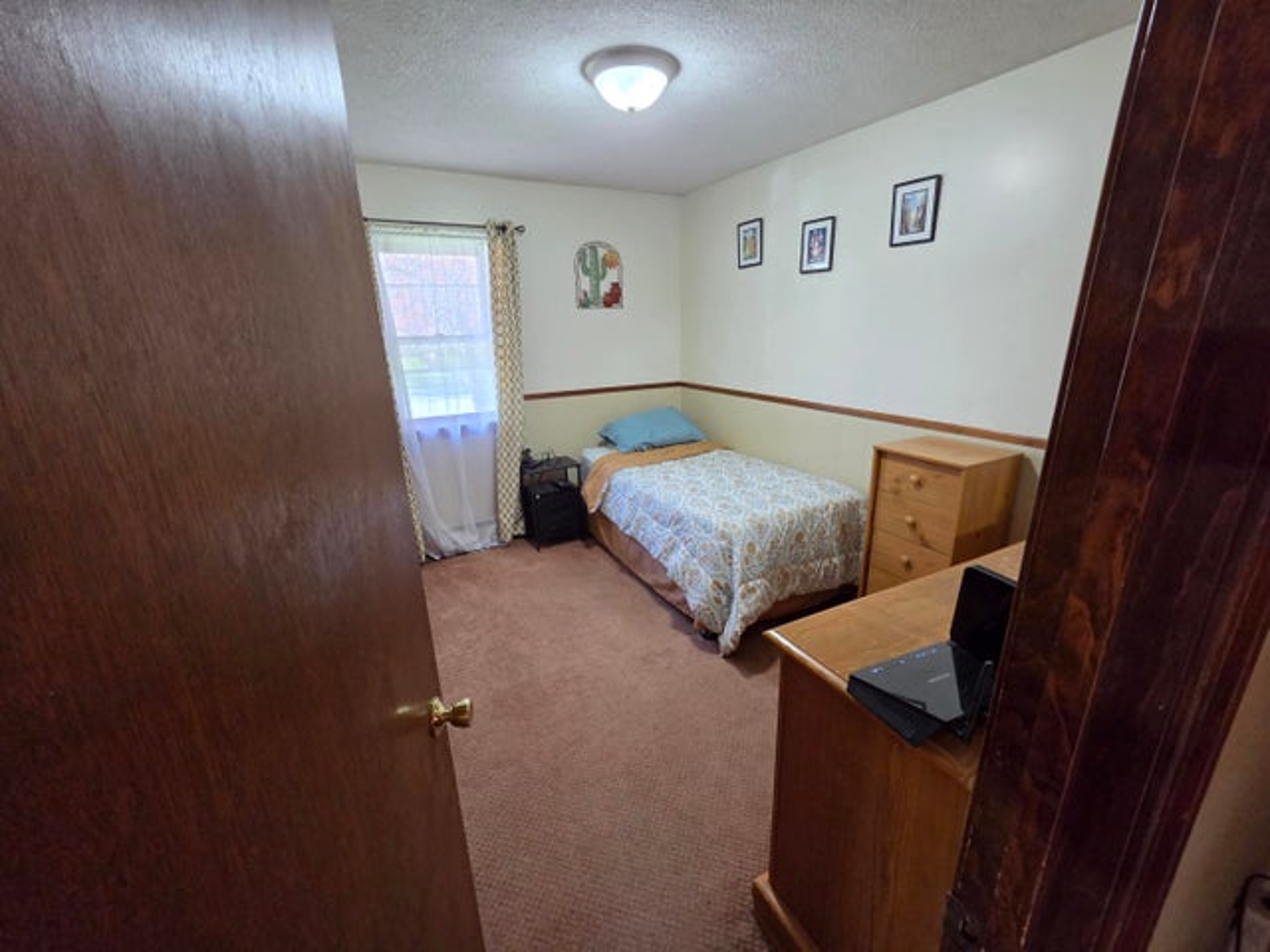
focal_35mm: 13
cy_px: 476
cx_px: 635
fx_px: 477
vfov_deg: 89.9
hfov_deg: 106.2
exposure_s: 1/60
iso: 500
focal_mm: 2.2
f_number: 2.2
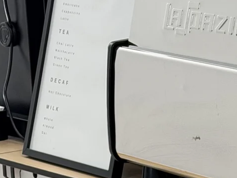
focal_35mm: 121
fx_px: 828
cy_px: -5
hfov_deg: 15.7
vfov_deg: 12.1
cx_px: 286
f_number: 1.78
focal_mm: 6.76
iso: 100
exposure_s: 1/120
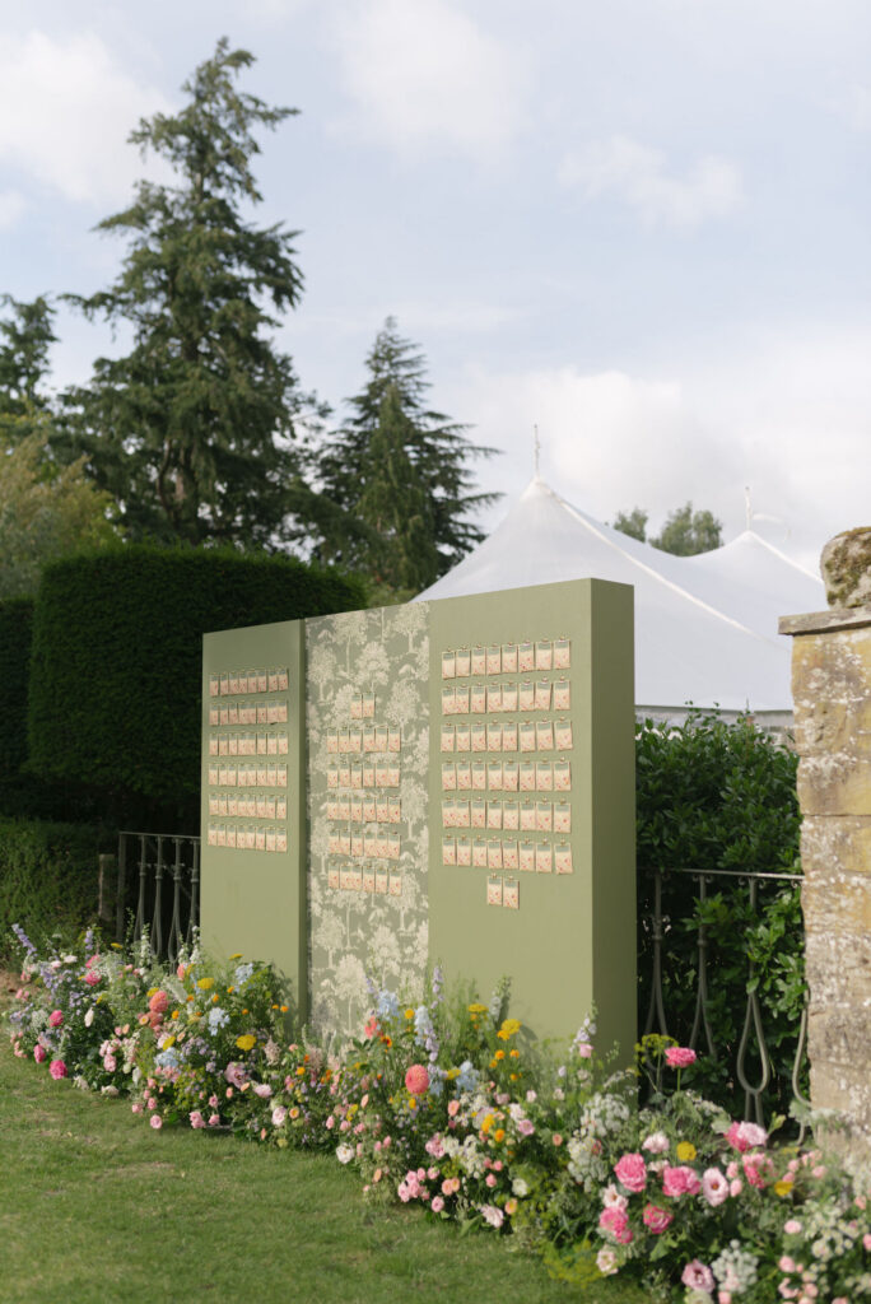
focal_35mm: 35
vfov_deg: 54.4
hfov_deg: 37.9
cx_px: 436
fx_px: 1268
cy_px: 652
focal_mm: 35
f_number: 1.6
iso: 100
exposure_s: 1/4000
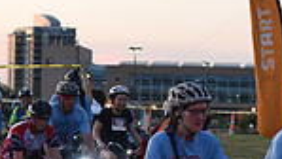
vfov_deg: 5.9
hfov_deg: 10.5
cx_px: 68
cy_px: 279
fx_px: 1526
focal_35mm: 204
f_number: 3.2
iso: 2500
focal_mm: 50
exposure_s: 1/400
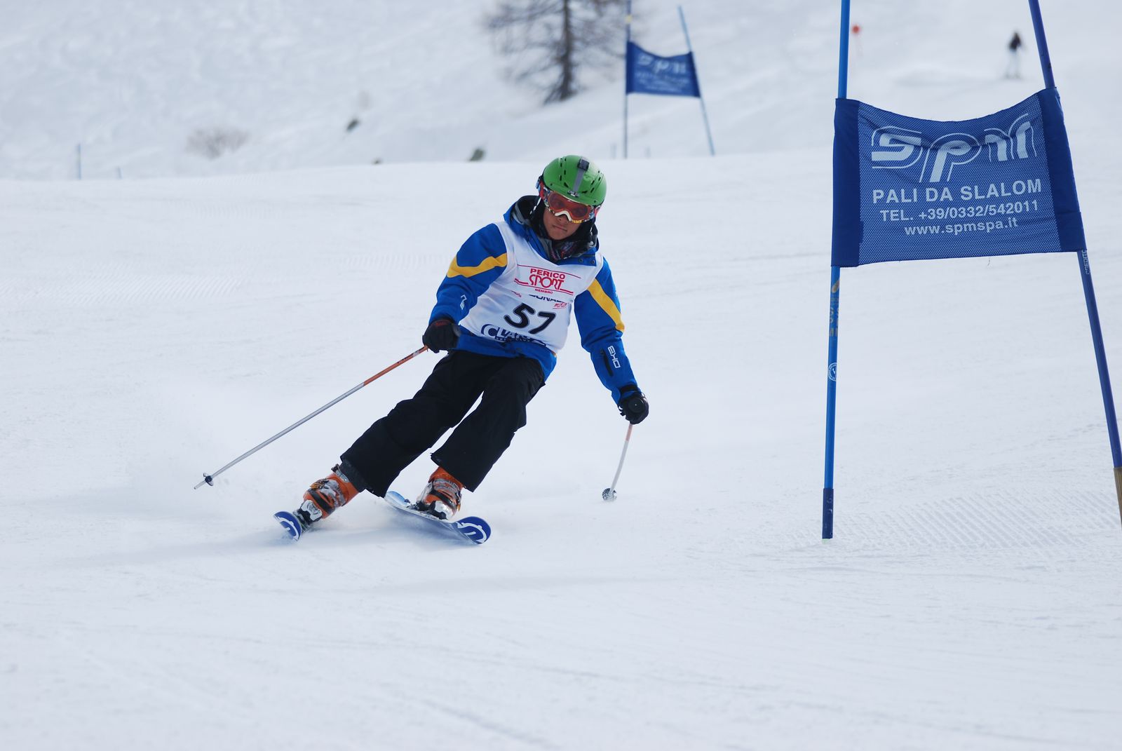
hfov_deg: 9.1
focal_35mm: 225
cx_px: 561
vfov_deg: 6.1
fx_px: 7021
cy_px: 376
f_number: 5
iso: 100
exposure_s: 1/1000
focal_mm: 150
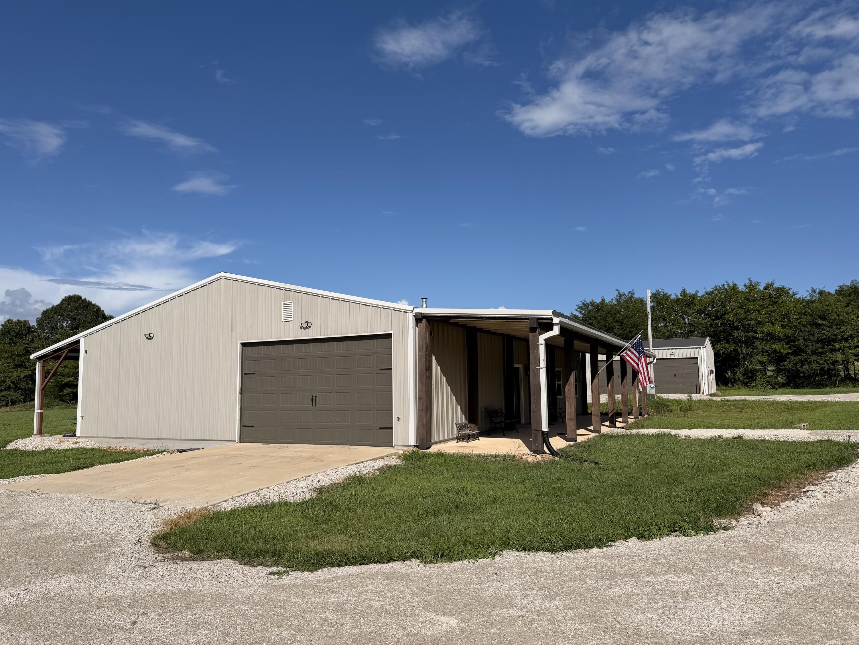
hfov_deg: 71.6
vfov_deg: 56.8
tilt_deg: +5.1
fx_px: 596
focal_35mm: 24
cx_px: 430
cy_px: 322
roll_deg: +0.5
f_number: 1.78
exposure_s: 1/9091
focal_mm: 6.76
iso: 80
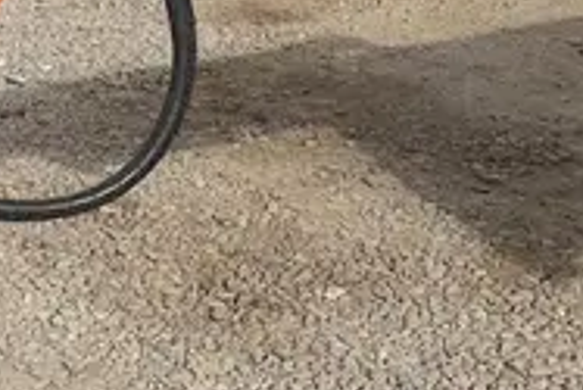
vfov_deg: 12.9
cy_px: 170
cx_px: -215
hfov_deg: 17.8
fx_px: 1718
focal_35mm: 106
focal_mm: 5.1
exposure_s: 1/2571
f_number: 1.6
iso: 50
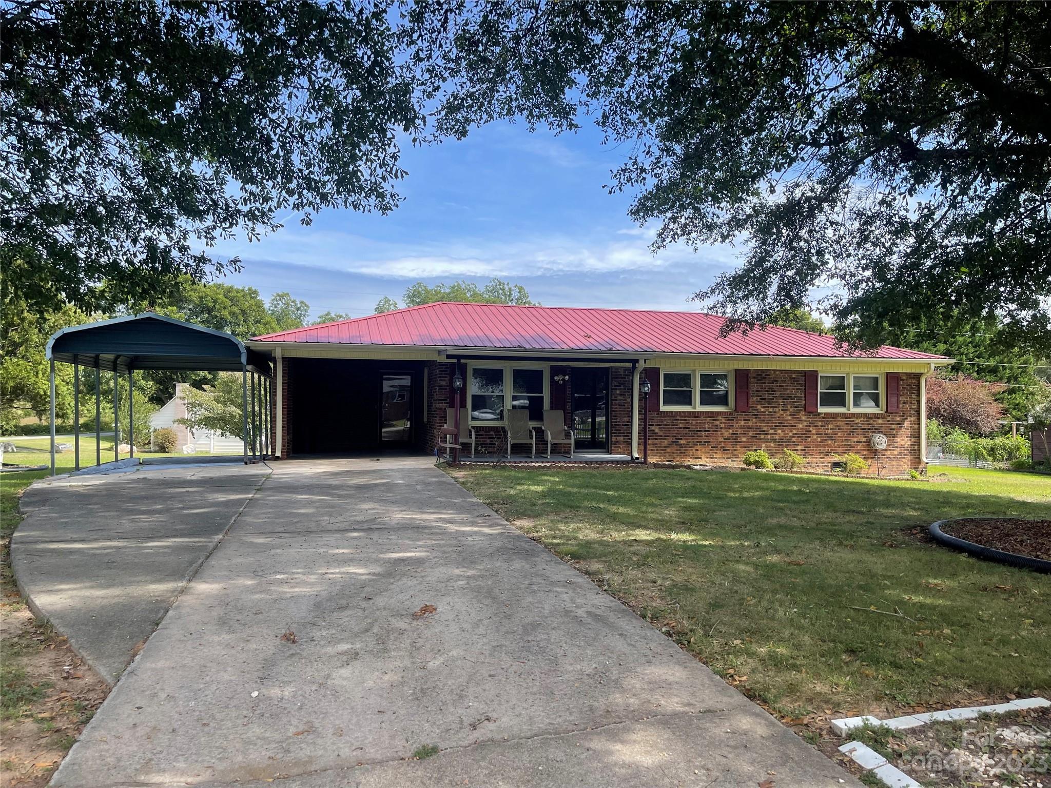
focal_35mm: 26
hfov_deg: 67.3
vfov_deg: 53.1
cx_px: 526
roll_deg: -0.6
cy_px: 394
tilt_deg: +0.1
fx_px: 789
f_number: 1.6
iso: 32
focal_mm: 5.1
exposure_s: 1/1739
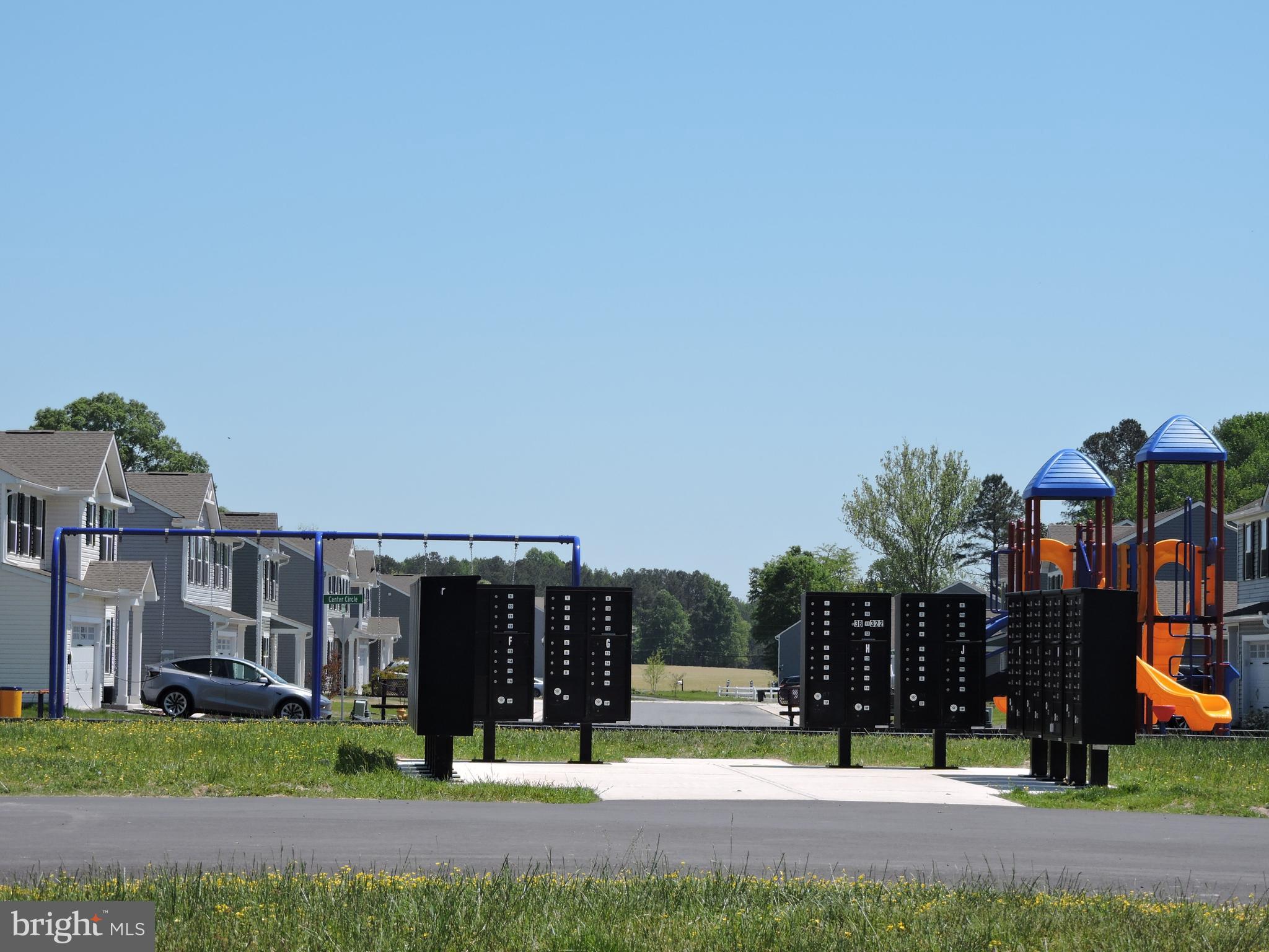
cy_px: 476
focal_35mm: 105
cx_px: 634
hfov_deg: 18.7
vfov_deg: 14.1
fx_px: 3849
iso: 100
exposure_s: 1/640
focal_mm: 18.8
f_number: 4.8
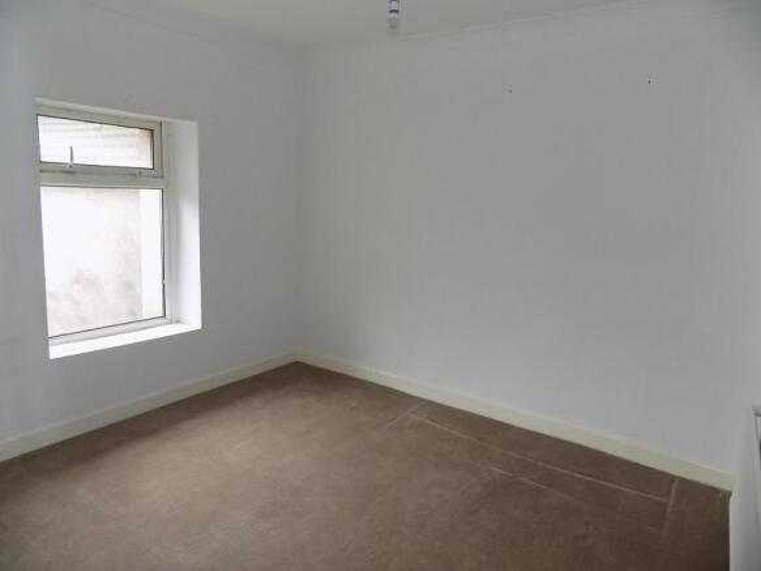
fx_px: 506
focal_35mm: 23
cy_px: 286
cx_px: 380
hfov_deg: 73.9
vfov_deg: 58.9
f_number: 3.1
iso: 320
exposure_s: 1/30
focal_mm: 4
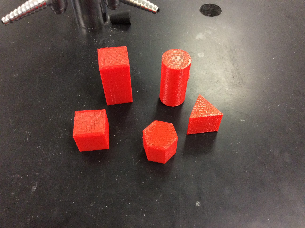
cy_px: 114
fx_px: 282
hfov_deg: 56.9
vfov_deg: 44.1
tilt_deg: -54.1
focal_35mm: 32
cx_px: 152
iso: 250
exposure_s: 1/24
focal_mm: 3.3
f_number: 2.4
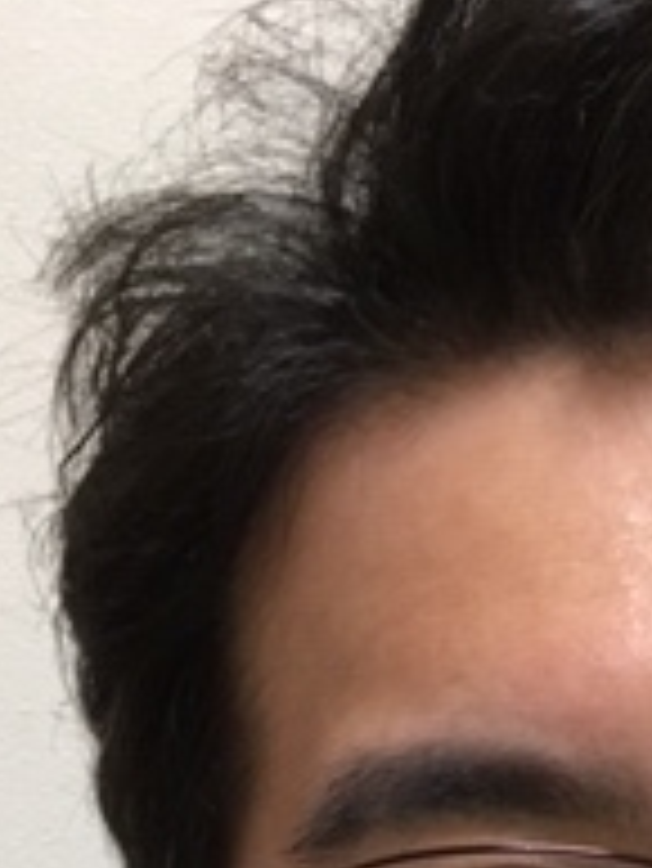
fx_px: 2408
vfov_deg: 17.6
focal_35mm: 96
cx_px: 616
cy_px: 1417
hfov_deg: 15.2
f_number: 2.2
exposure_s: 1/30
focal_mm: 4.15
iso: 80
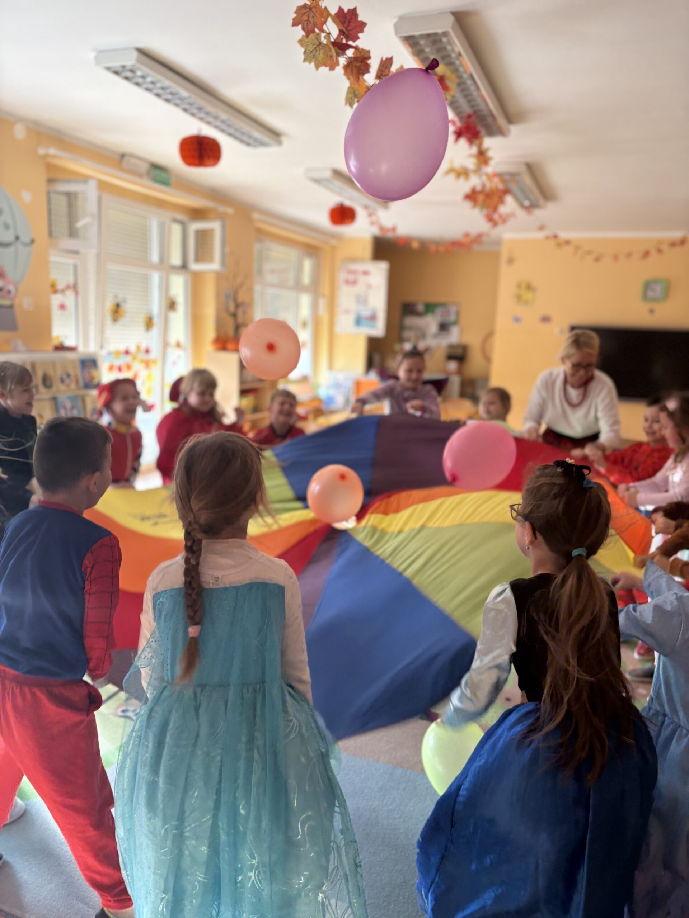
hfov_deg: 53.1
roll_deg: -2.5
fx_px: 690
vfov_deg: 67.3
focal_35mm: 26
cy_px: 459
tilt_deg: -11.0
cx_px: 344
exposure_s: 1/101
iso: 125
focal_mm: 5.96
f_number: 1.6
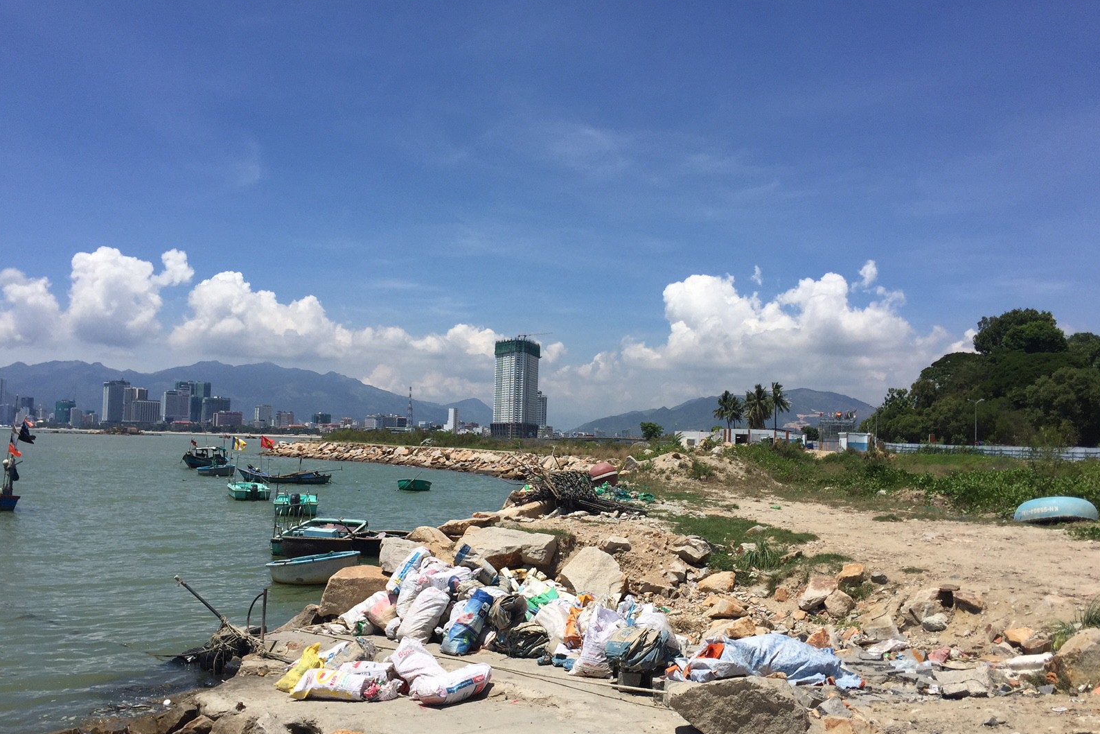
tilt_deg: +1.6
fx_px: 947
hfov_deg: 60.3
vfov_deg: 42.2
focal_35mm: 31
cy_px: 420
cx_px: 563
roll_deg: -3.7
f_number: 2.2
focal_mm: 4.15
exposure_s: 1/3968
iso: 32
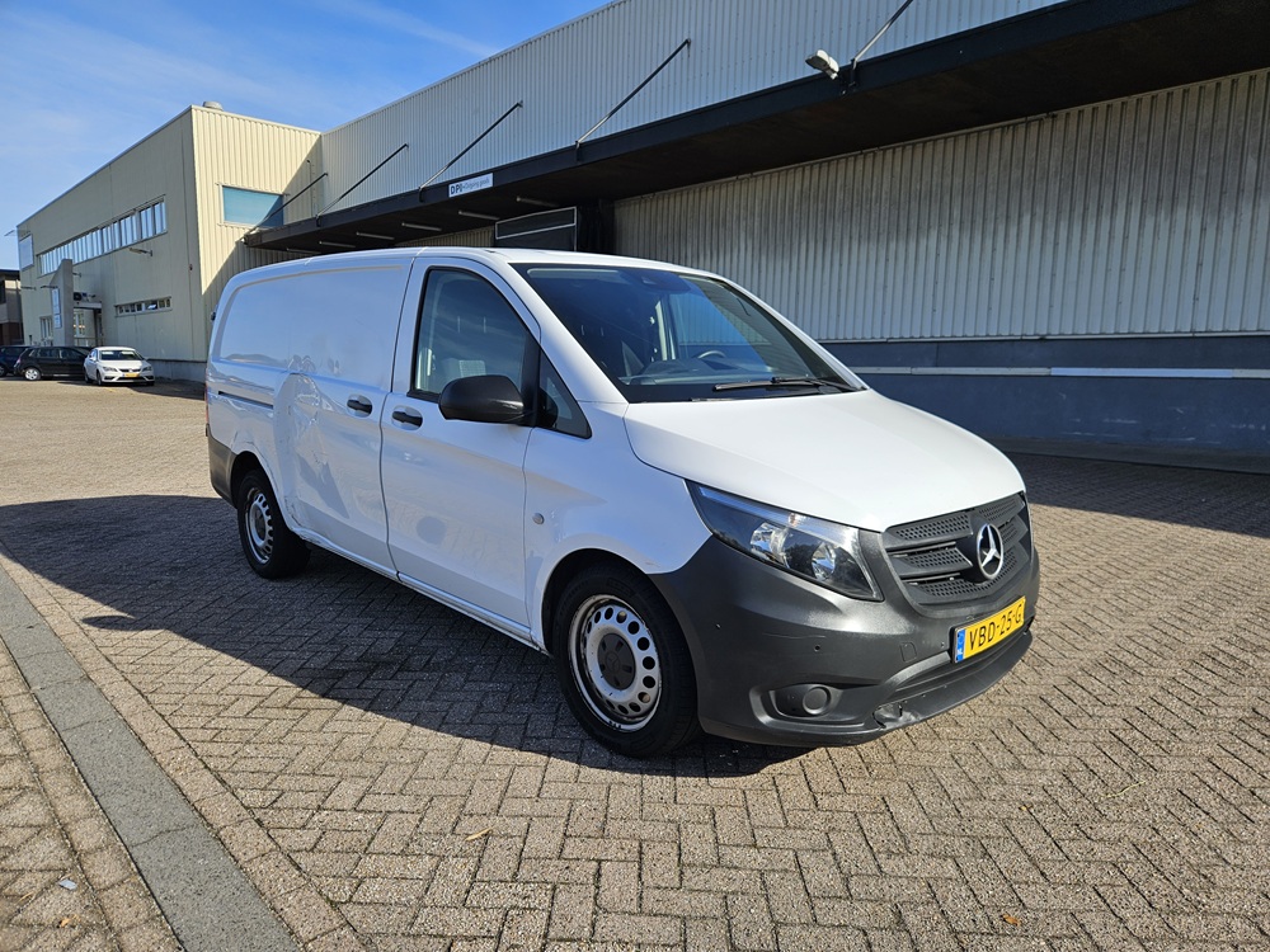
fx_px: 844
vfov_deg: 58.9
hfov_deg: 73.9
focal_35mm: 23
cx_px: 635
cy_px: 476
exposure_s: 1/1686
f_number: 1.8
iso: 25
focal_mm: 5.4
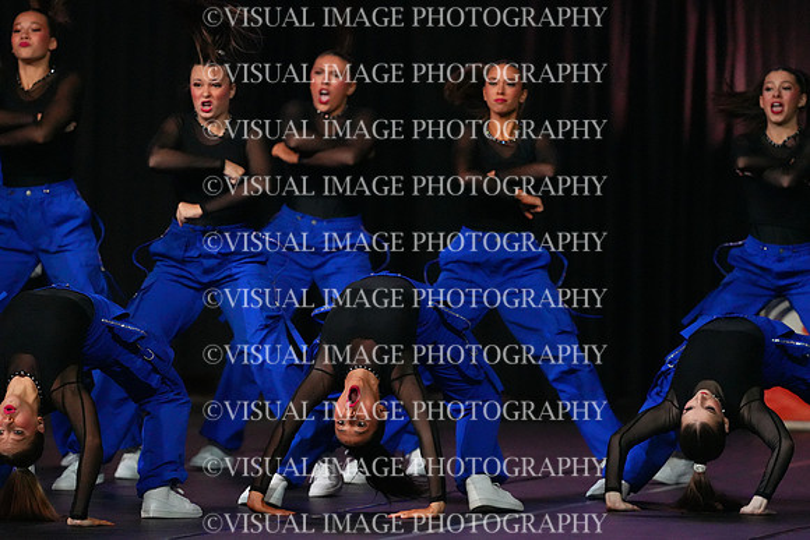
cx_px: 405
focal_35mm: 300
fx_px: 6751
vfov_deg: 4.6
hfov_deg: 6.9
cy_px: 270
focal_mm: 300
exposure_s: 1/1250
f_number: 3.5
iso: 16000
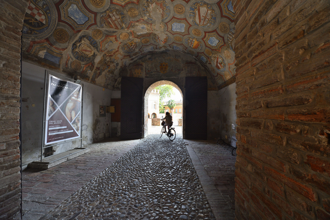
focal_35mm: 12
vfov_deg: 90.1
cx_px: 165
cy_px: 110
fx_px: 110
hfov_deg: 112.6
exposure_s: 1/30
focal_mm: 12
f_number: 10
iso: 200
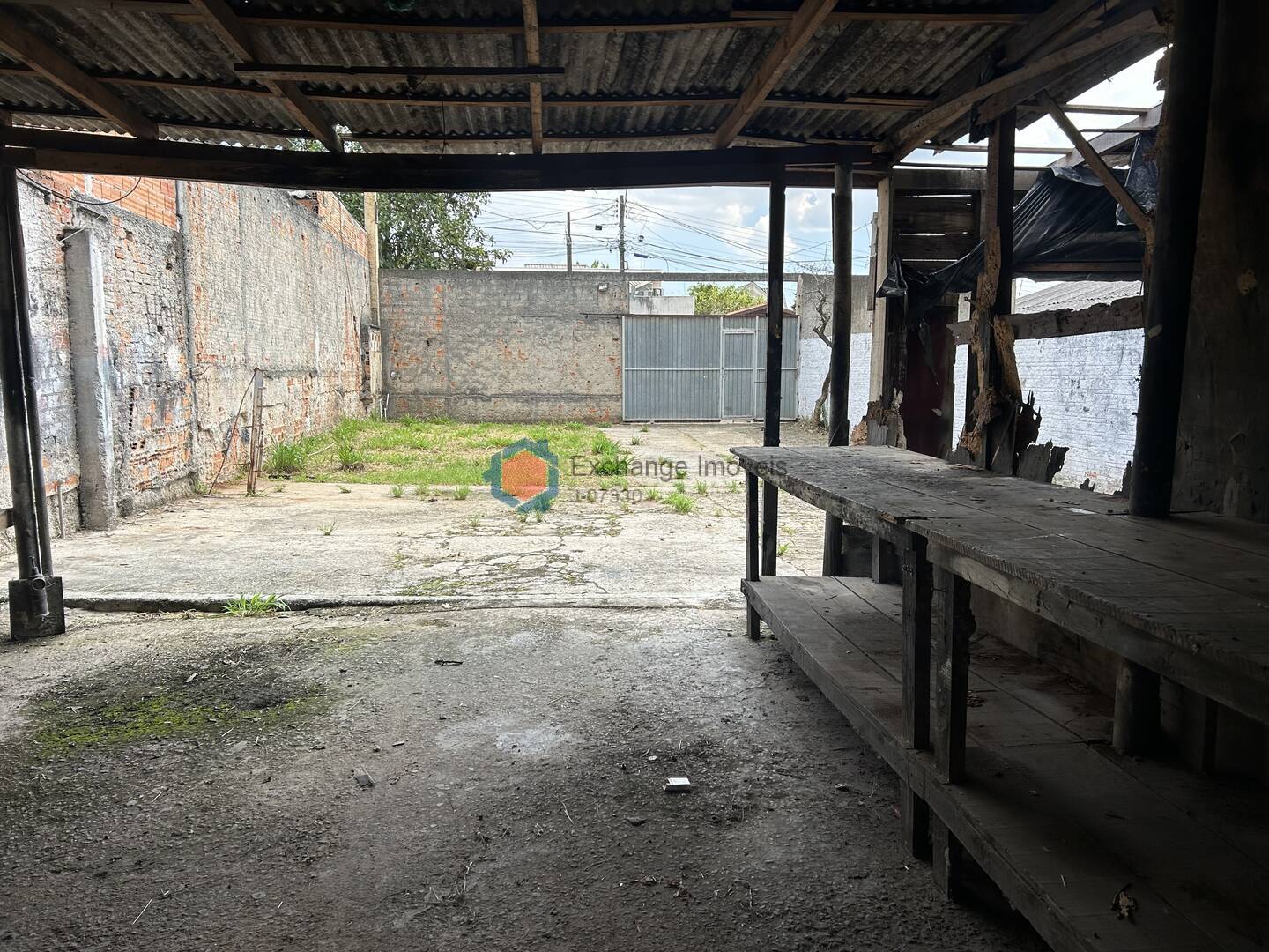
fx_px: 953
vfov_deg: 53.1
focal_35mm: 26
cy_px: 476
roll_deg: +0.9
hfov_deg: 67.3
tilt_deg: -6.7
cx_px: 634
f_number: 1.5
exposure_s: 1/1079
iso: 50
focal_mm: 5.7
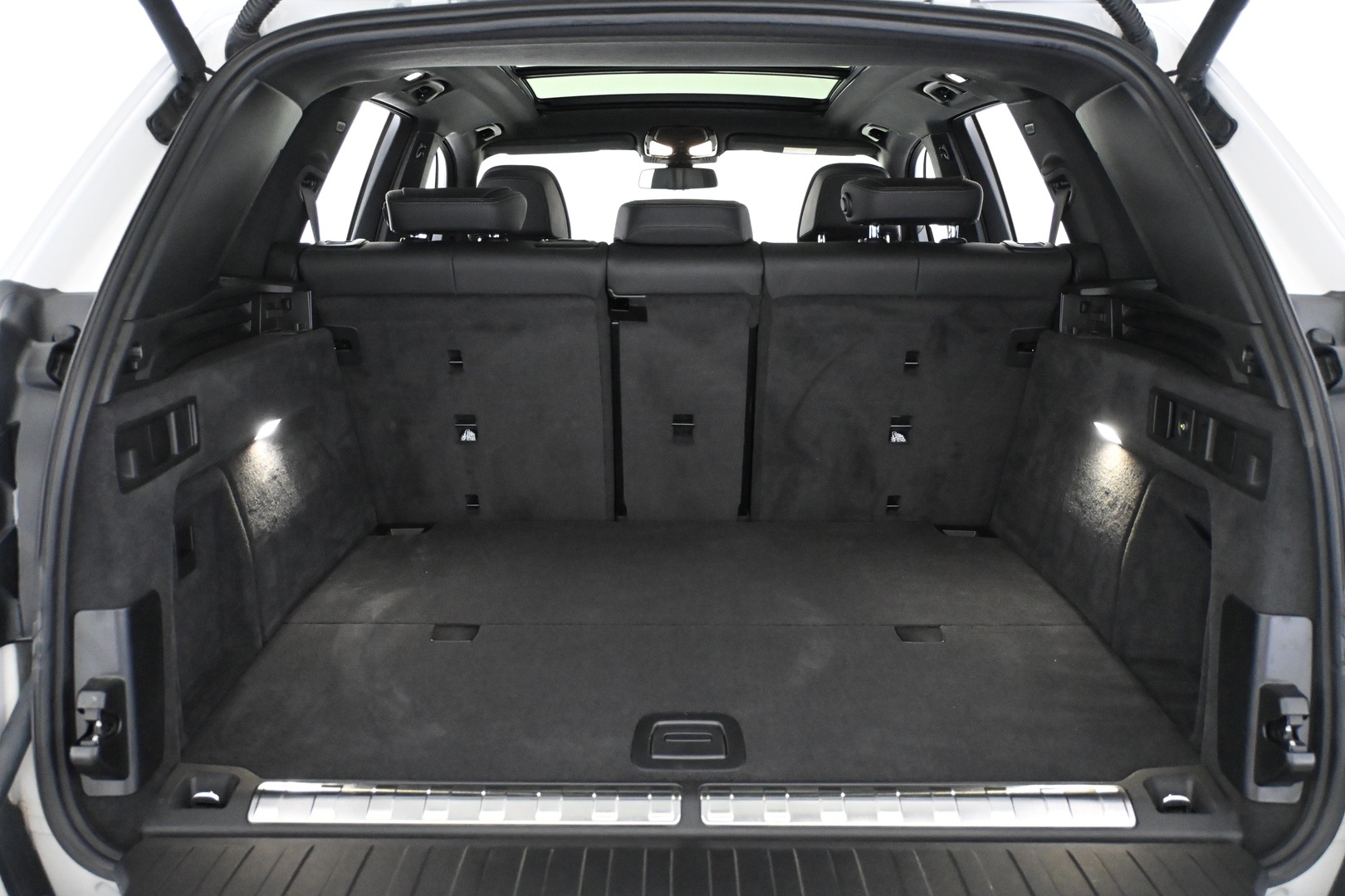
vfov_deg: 40.8
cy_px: 448
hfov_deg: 58.3
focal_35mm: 32
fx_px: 1205
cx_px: 672
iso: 6400
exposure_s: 1/60
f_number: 4
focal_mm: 21.5
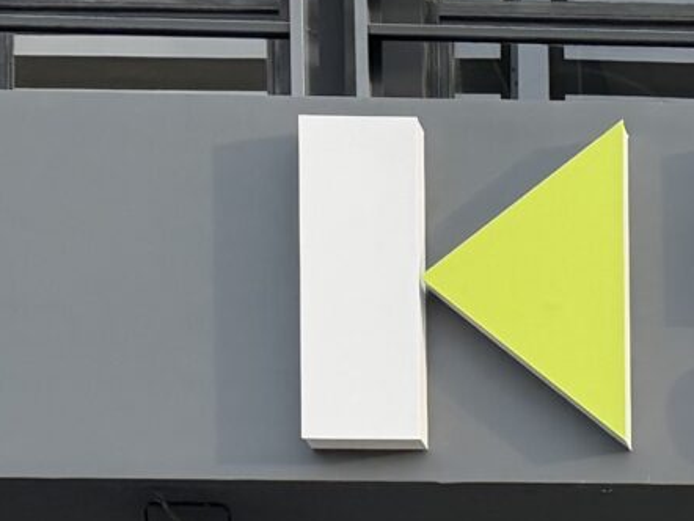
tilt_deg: +2.5
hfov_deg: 12.4
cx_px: 1429
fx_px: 2788
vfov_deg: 9.0
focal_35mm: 139
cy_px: 1485
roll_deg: +1.7
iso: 100
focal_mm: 6.76
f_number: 1.78
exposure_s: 1/898
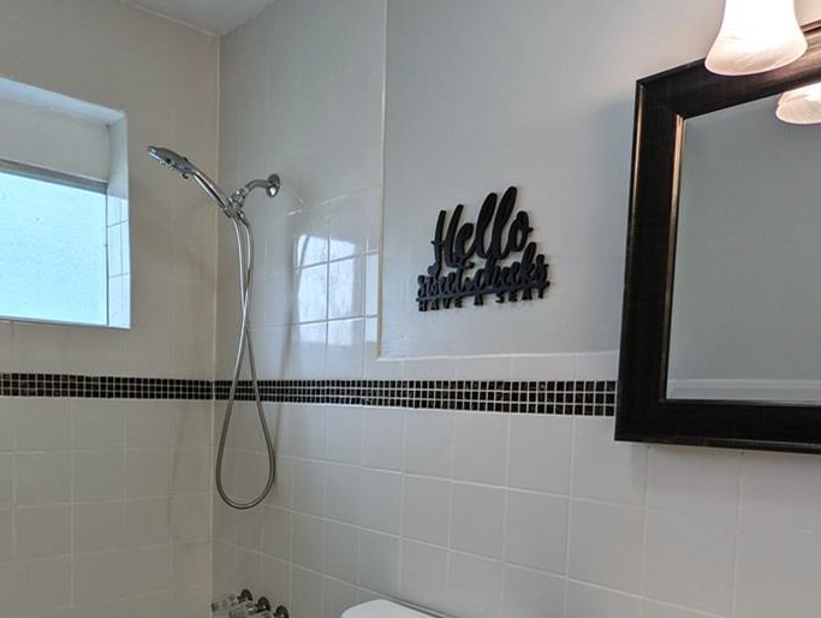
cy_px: 457
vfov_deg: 48.1
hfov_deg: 63.3
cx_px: 376
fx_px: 665
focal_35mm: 28
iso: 45
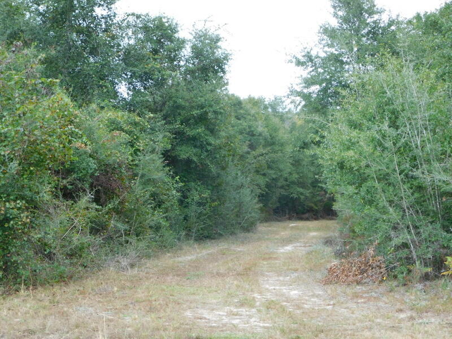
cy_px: 170
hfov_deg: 27.4
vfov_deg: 20.7
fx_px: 927
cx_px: 226
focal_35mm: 71
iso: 125
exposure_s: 1/50
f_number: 4.3
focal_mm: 12.6
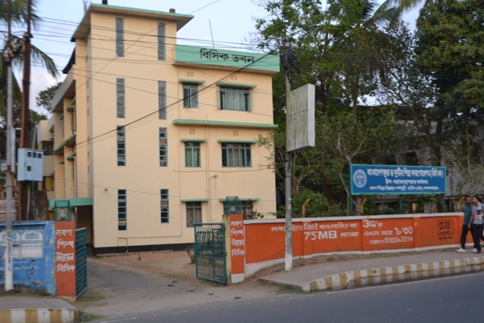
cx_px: 242
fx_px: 524
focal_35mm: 39
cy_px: 162
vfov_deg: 34.2
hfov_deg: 49.5
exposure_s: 1/125
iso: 200
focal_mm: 26
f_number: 4.2
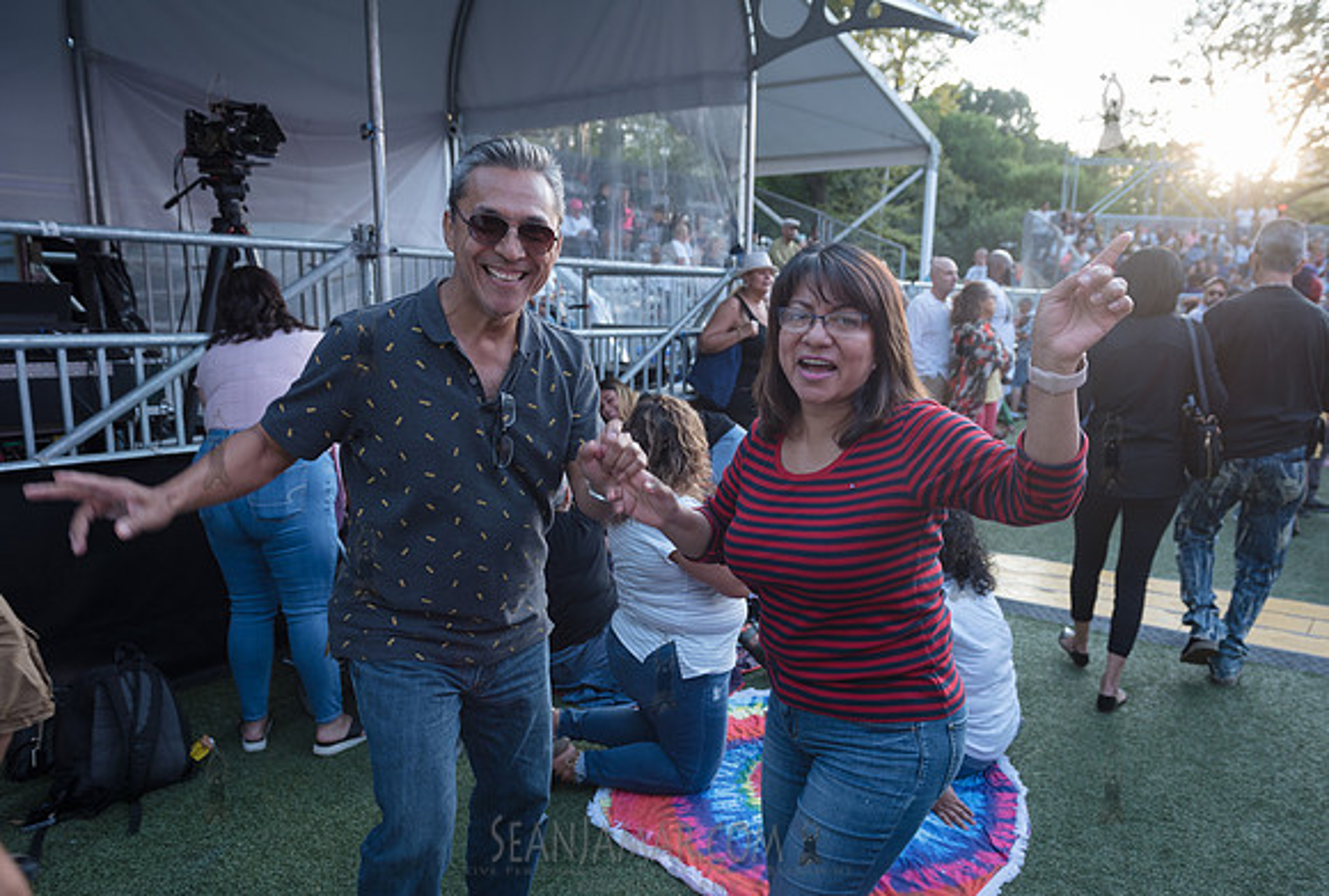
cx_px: 734
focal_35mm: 26
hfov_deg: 68.1
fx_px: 979
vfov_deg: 49.1
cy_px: 490
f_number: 4
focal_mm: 24
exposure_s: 1/125
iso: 200
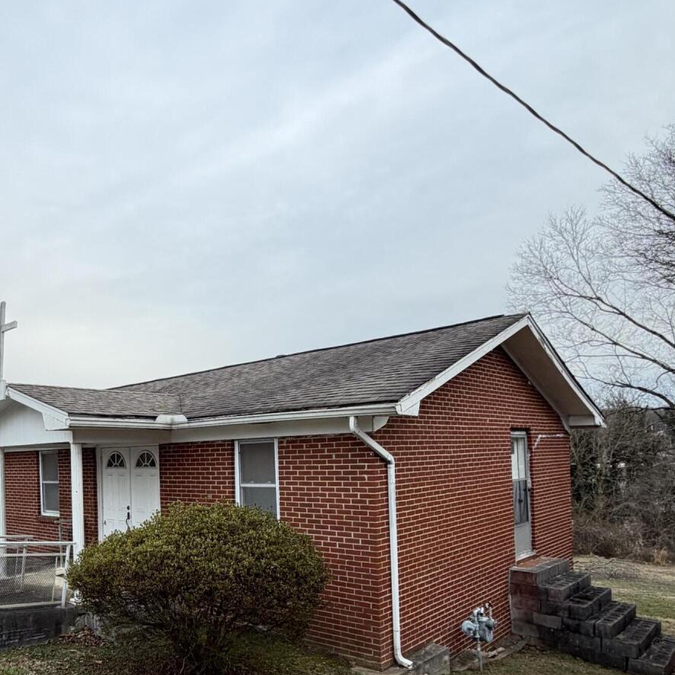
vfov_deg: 56.2
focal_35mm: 28
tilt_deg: +2.2
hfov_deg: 55.6
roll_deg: +2.5
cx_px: 205
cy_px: 444
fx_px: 618
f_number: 2.2
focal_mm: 2.22
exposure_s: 1/121
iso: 64
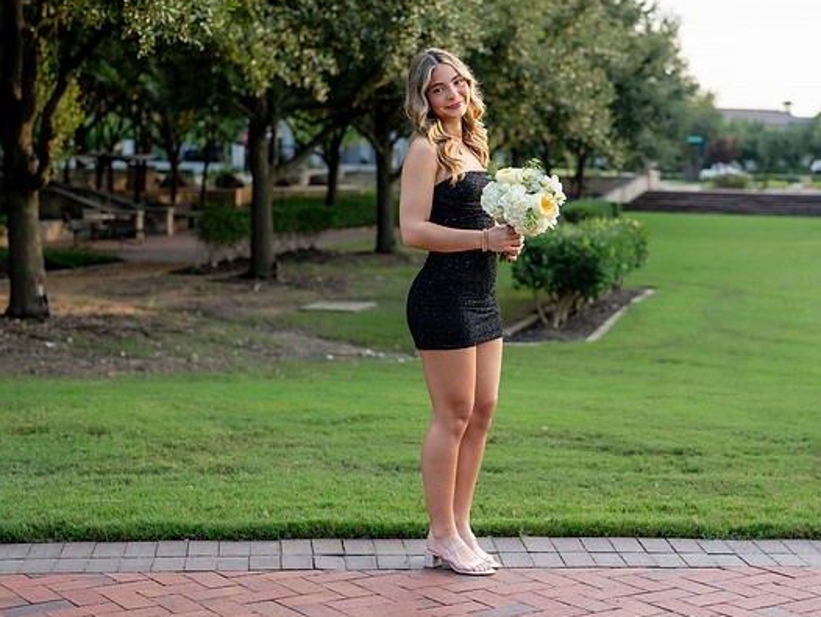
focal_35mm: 70
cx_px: 480
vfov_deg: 21.0
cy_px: 272
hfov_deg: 27.7
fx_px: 1661
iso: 250
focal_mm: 50
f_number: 2.5
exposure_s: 1/500
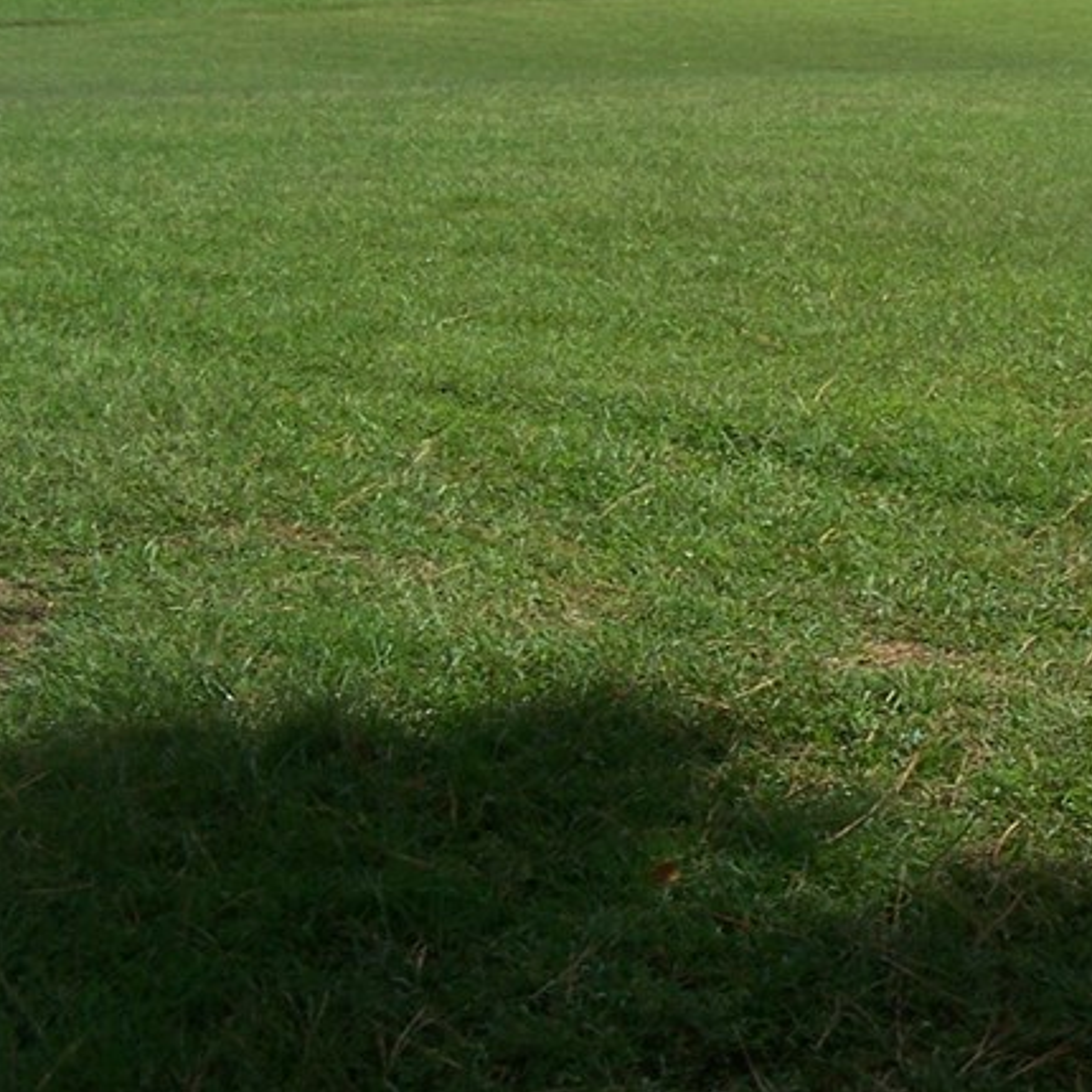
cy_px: 221
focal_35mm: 80
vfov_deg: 21.4
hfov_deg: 21.1
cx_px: 1034
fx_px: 2855
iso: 80
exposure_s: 1/750
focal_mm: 6.3
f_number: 4
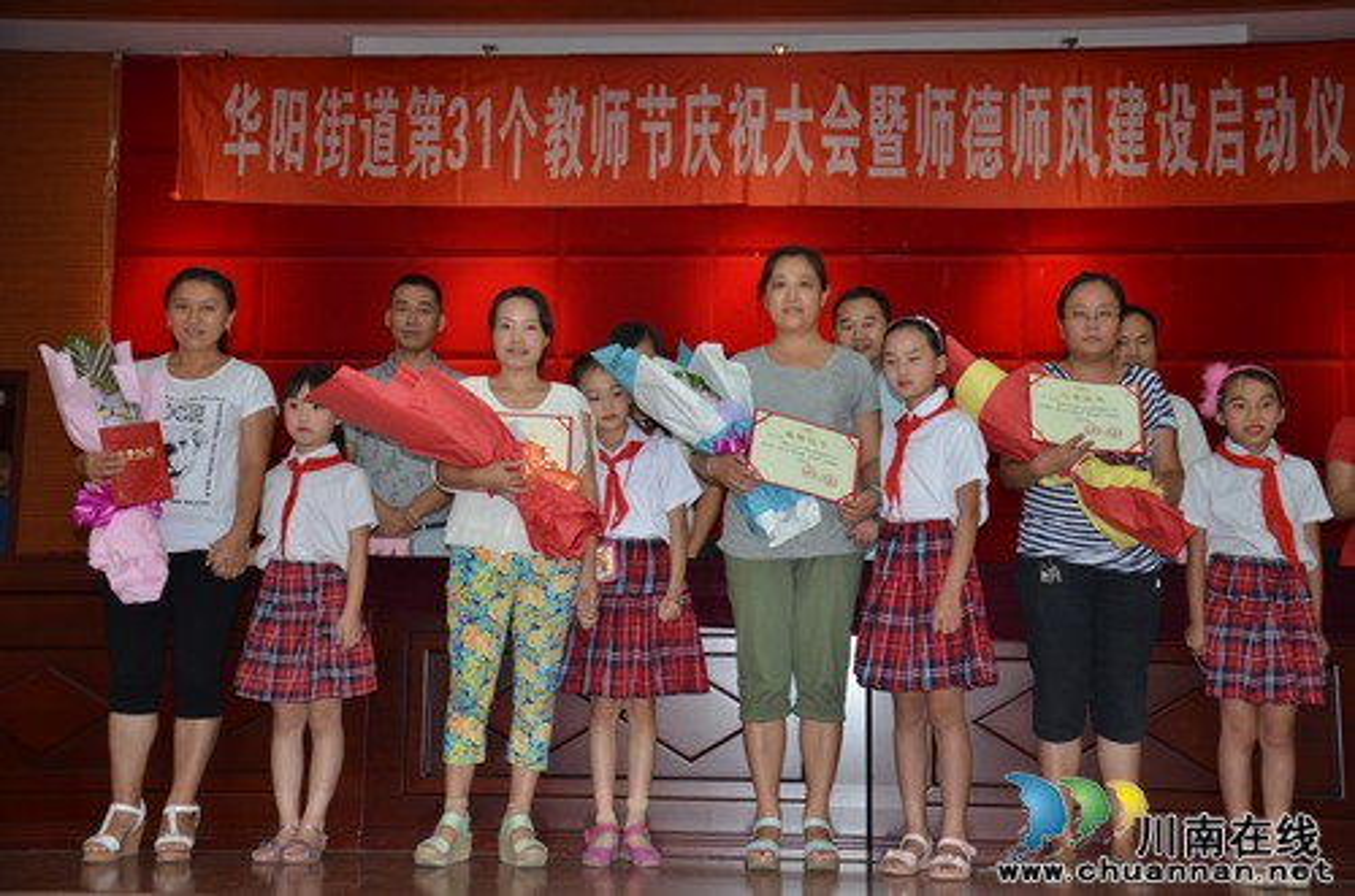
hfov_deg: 43.7
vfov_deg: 29.7
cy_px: 448
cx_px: 678
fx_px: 1690
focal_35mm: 45
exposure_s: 1/60
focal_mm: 30
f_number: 4.2
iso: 800
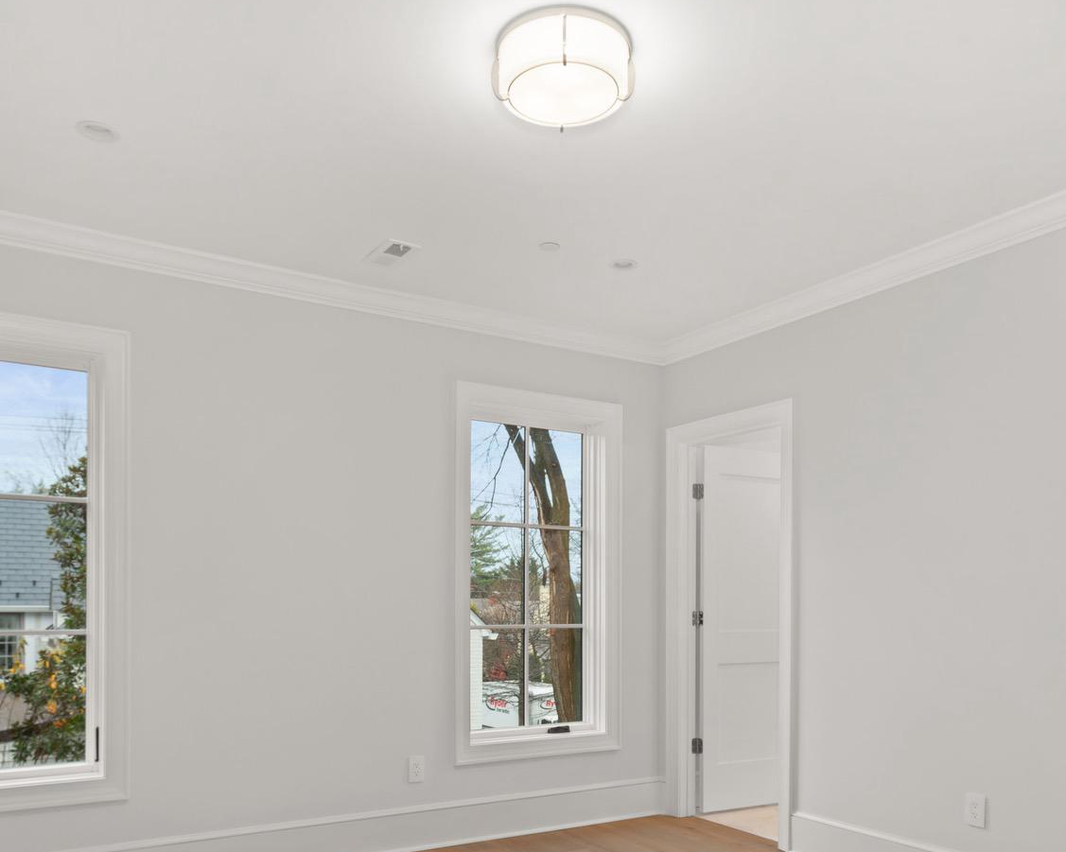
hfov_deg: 60.5
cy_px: 604
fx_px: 915
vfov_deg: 48.6
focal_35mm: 29
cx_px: 545
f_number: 8
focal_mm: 17
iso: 200
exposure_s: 1/1.67
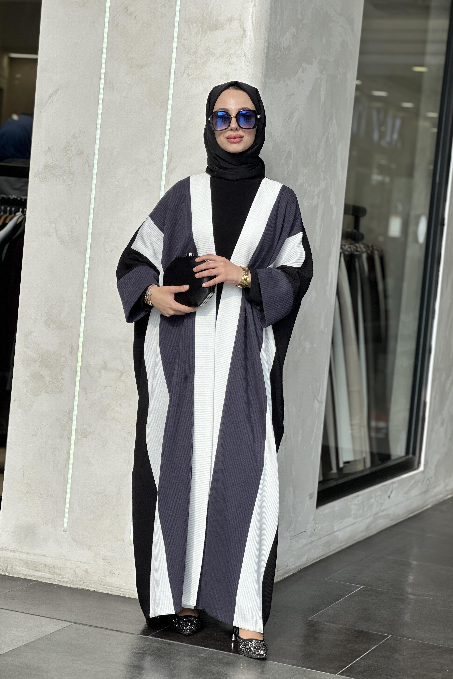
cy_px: 339
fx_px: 1528
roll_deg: -5.4
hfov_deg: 16.9
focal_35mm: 81
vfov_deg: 25.1
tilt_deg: -1.4
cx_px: 239
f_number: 2.8
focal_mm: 9
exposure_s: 1/398
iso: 32
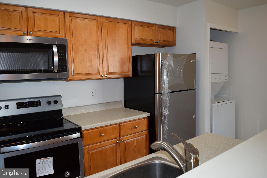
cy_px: 89
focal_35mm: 27
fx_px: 200
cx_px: 134
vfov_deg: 47.9
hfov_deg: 67.4
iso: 800
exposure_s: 1/100
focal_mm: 18
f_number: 5
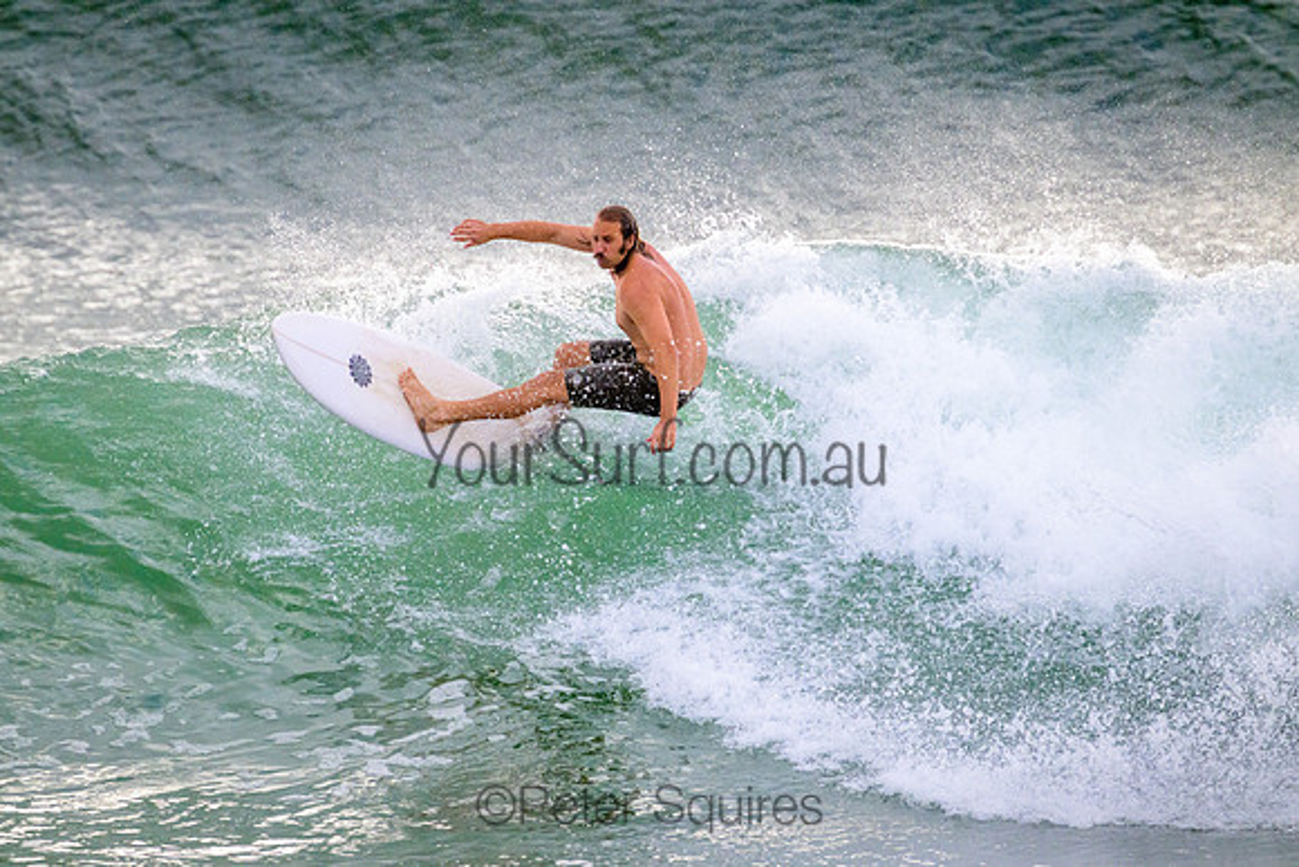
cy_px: 434
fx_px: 28872
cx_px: 650
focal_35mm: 800
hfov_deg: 2.6
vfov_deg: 1.7
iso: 1800
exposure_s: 1/2000
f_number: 11
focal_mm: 800
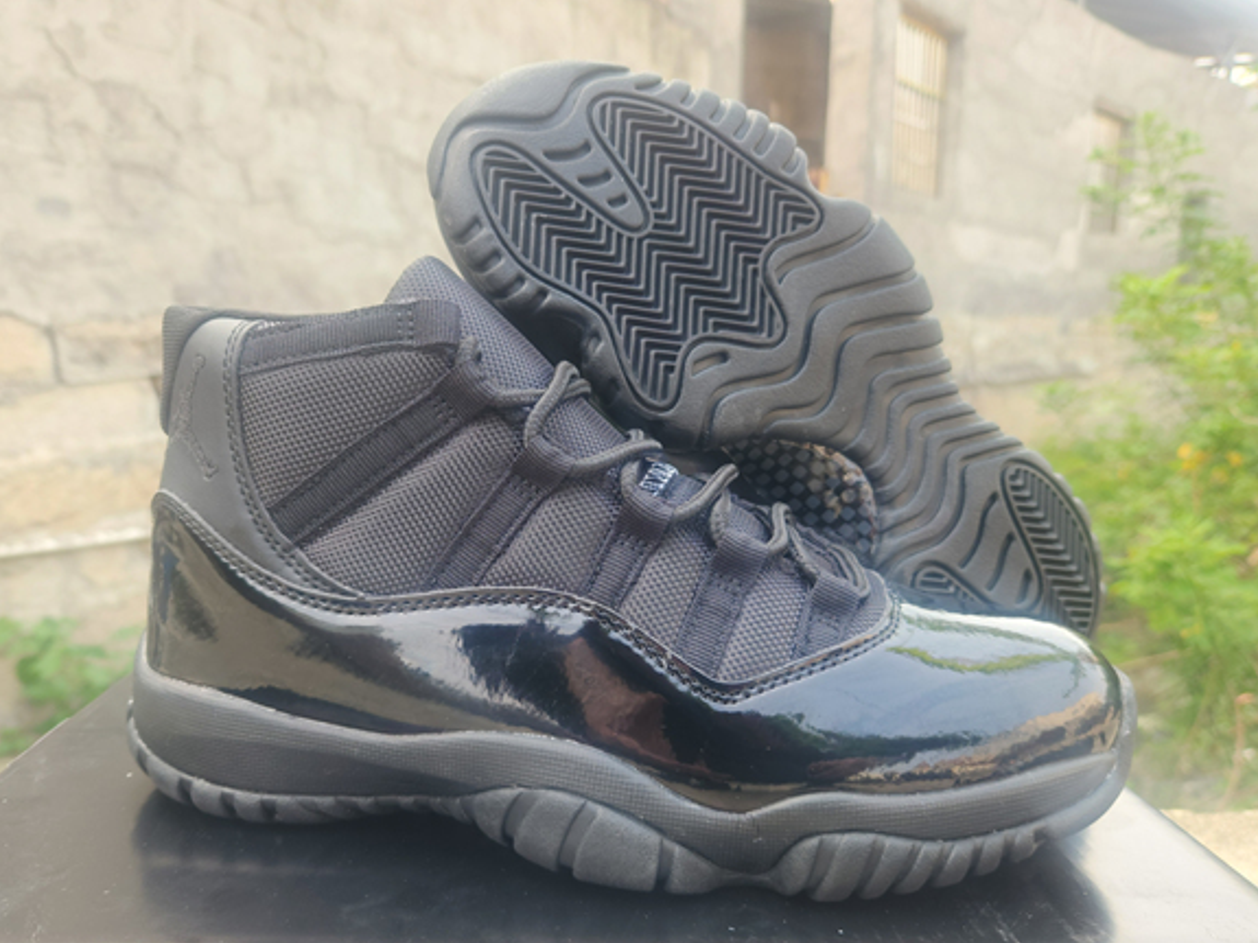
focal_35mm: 26
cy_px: 520
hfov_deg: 67.2
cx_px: 582
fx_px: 945
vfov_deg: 53.0
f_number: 1.8
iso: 25
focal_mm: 5.4
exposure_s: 1/100
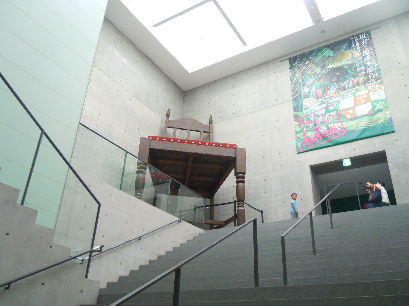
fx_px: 354
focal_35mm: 30
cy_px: 153
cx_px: 204
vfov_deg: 46.8
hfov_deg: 60.0
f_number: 3.5
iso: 400
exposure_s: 1/25
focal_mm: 5.4
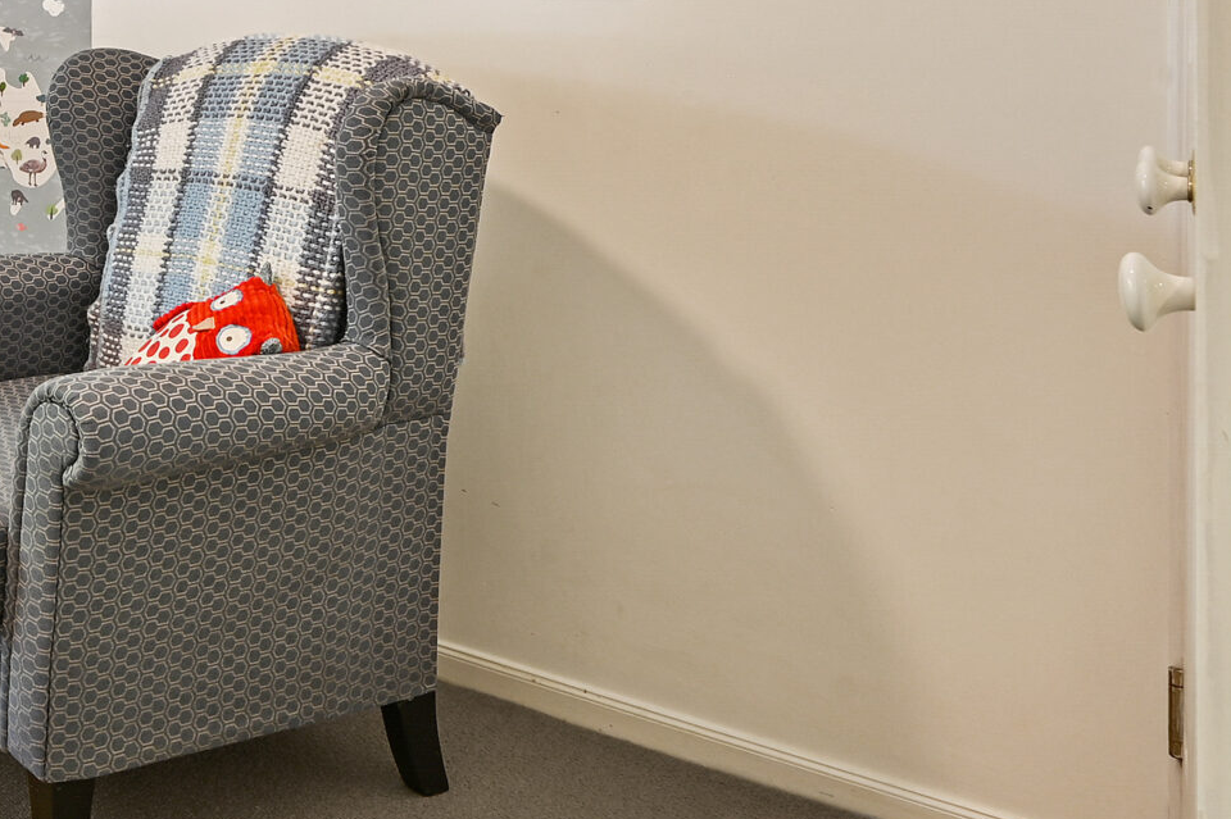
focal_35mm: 42
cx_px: -403
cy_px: -17
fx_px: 1435
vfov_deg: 29.6
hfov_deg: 33.0
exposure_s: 1/1.25
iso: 100
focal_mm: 14
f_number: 11
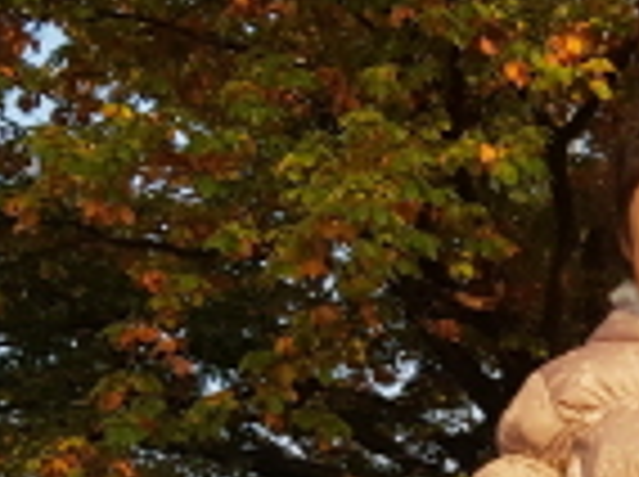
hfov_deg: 15.9
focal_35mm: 116
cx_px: 886
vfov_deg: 12.2
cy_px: 698
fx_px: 2138
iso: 40
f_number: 1.7
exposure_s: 1/784
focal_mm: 4.2
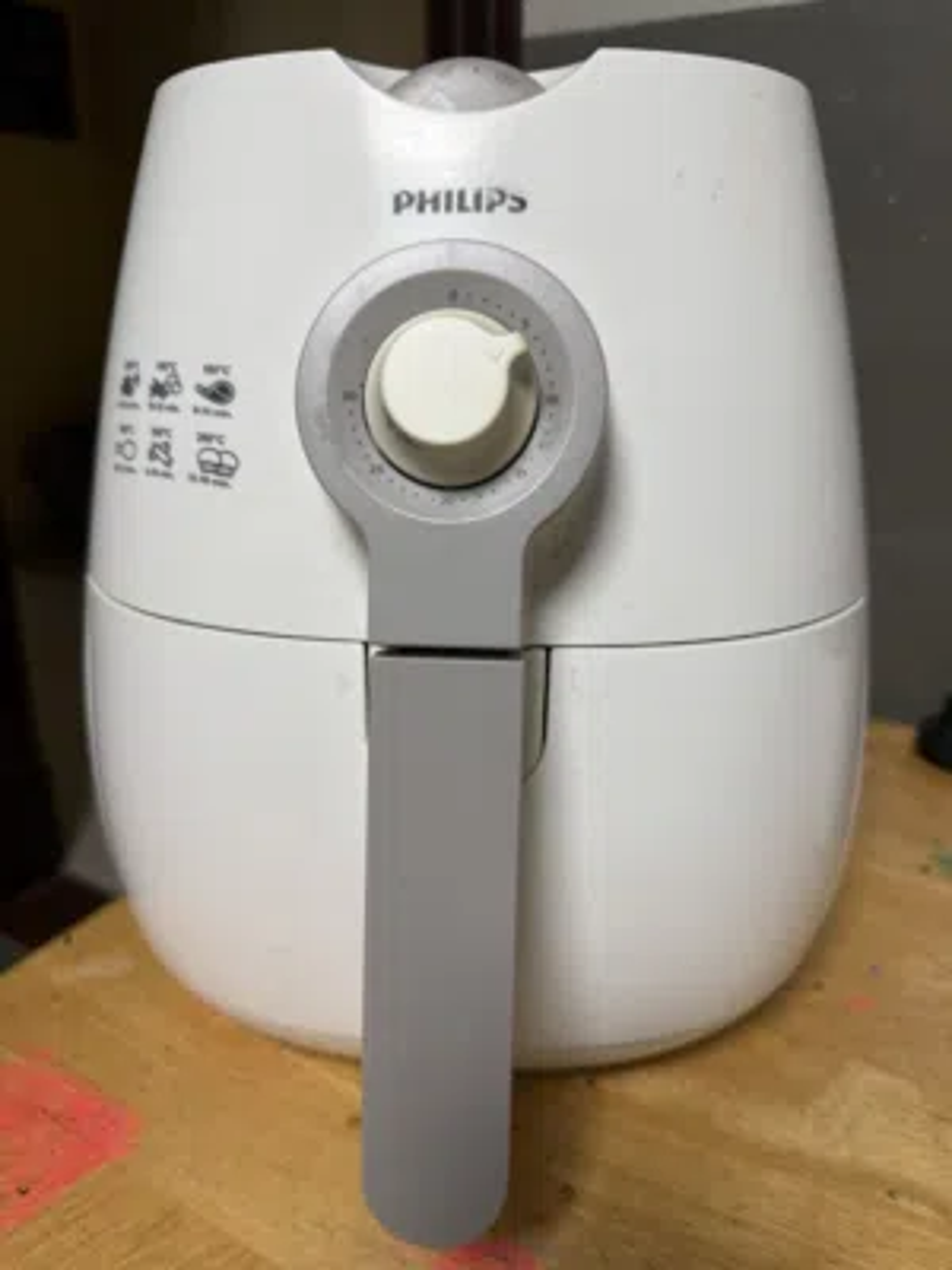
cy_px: 635
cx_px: 476
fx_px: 880
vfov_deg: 71.6
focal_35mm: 24
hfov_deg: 56.8
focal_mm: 6.76
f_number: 1.78
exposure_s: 1/50
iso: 160
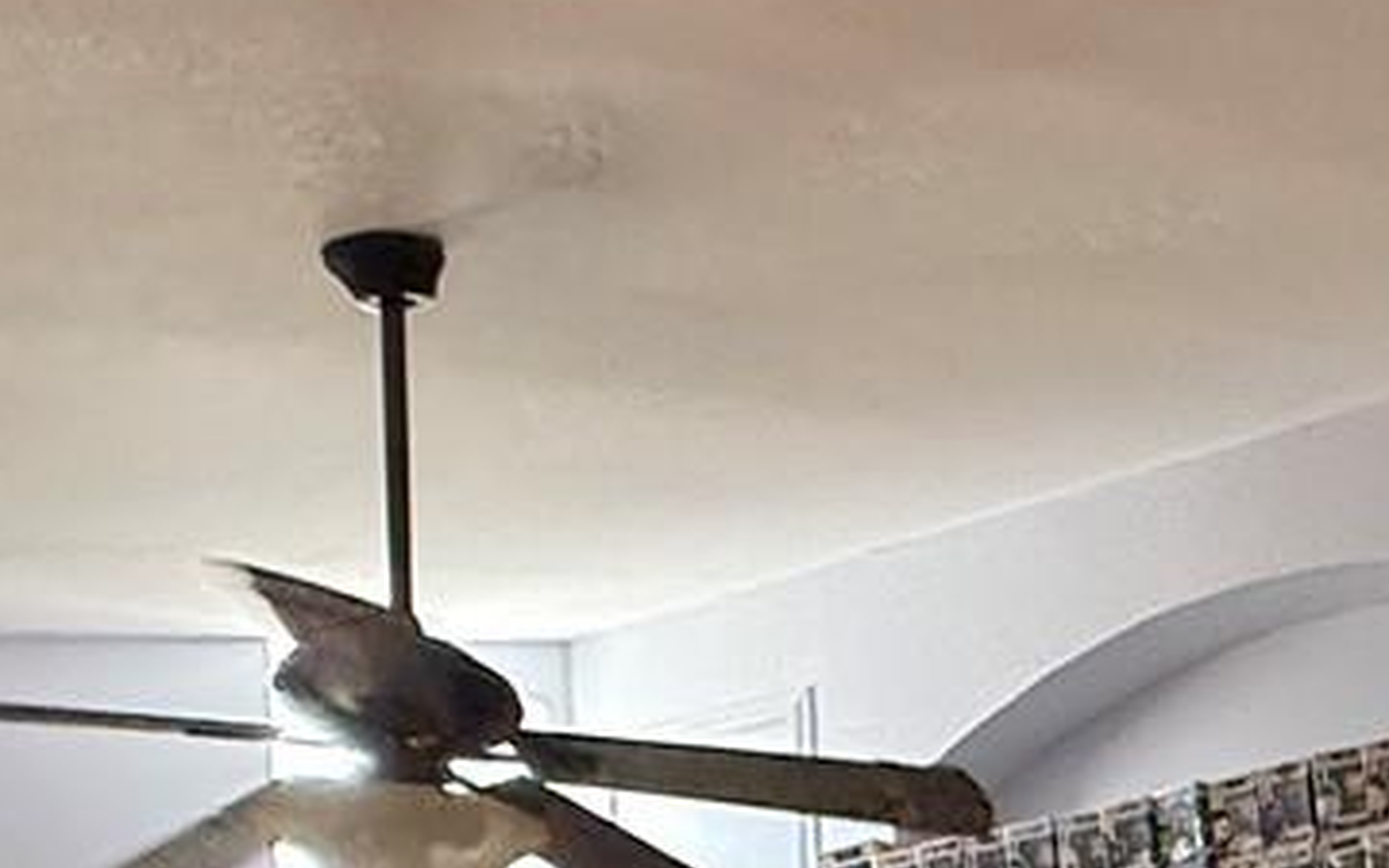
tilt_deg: +3.5
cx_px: 1898
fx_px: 2498
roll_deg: +3.0
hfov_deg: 25.7
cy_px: 1458
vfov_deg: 17.0
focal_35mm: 66
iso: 320
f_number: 2.2
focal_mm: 2.22
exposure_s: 1/92
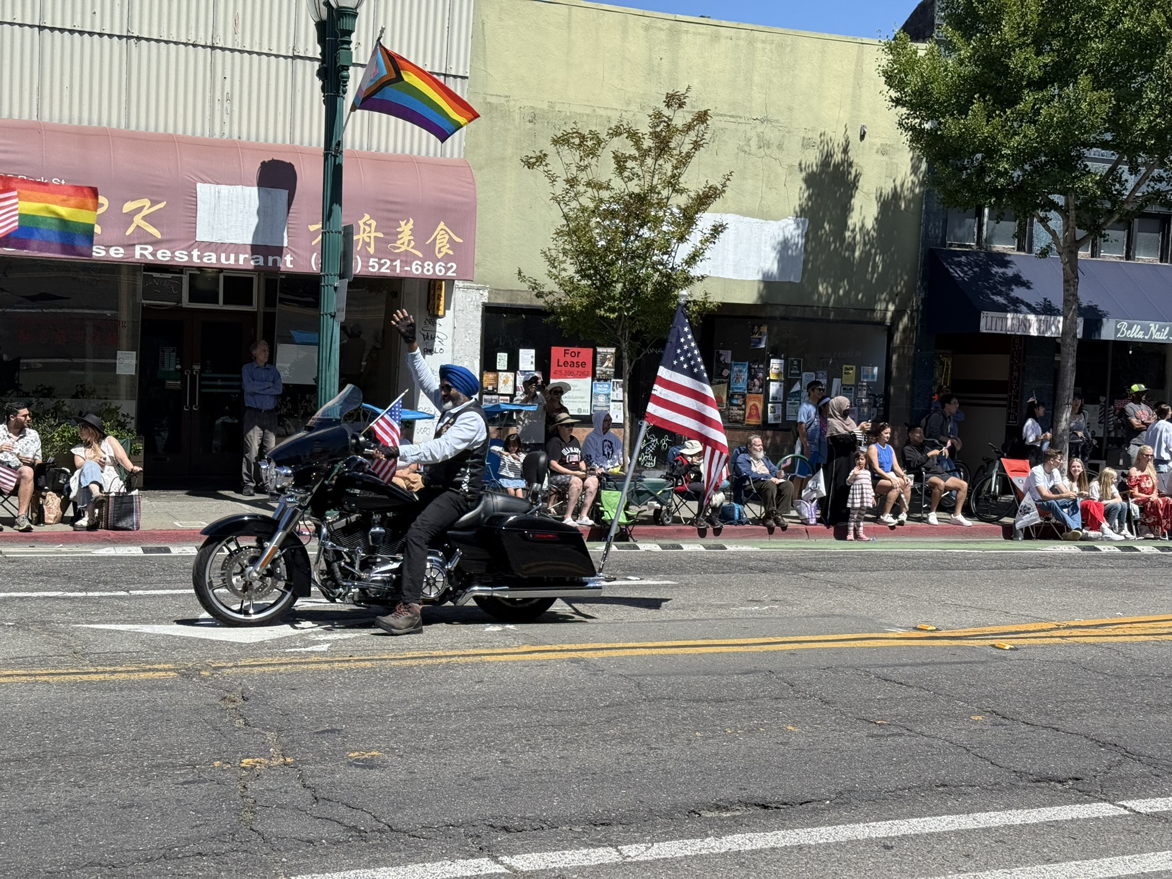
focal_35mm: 48
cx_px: 586
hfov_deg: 39.7
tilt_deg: -1.0
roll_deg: -3.7
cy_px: 440
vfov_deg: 30.3
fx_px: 1625
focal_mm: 6.76
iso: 64
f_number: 1.78
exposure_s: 1/4098
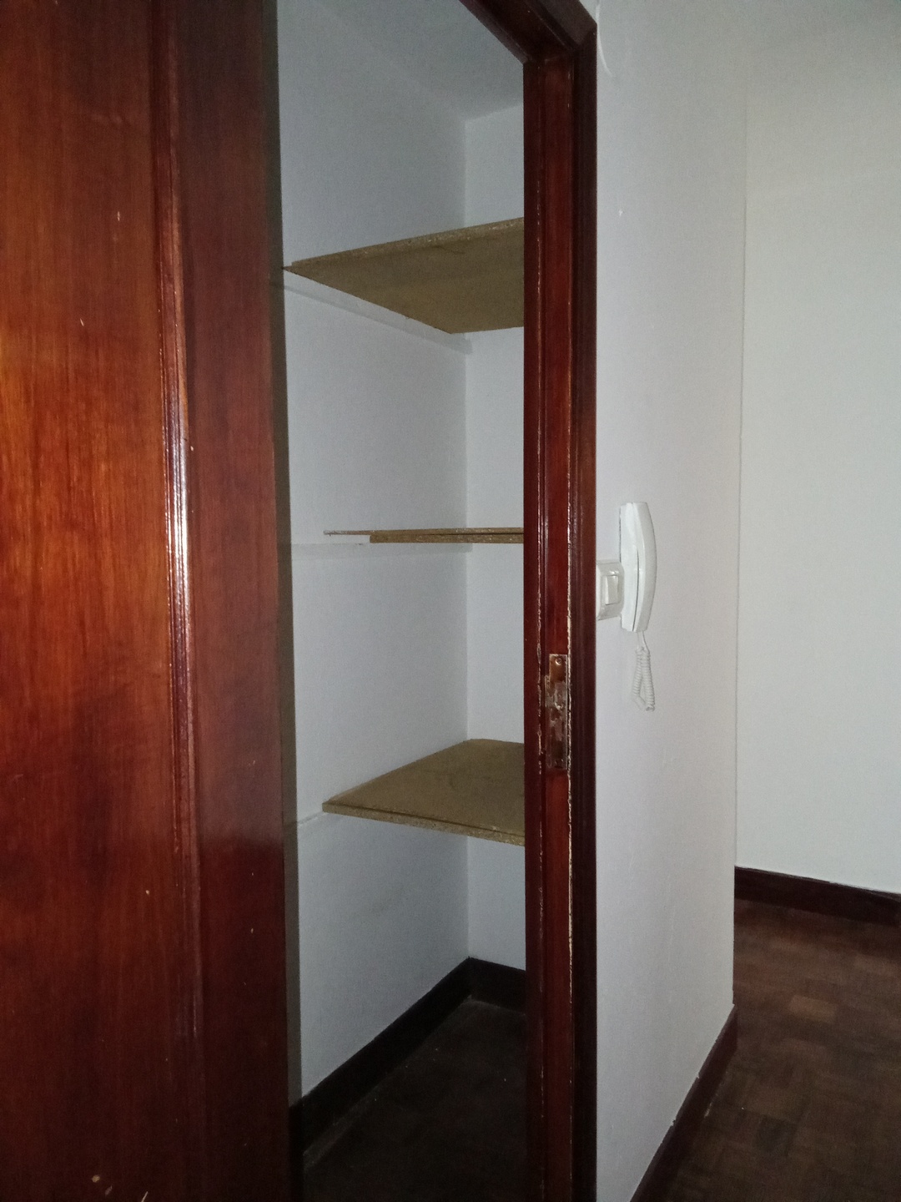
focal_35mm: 28
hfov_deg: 49.7
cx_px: 450
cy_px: 601
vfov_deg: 63.4
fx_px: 972
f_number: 2
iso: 800
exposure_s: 1/14.3
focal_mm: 2.78
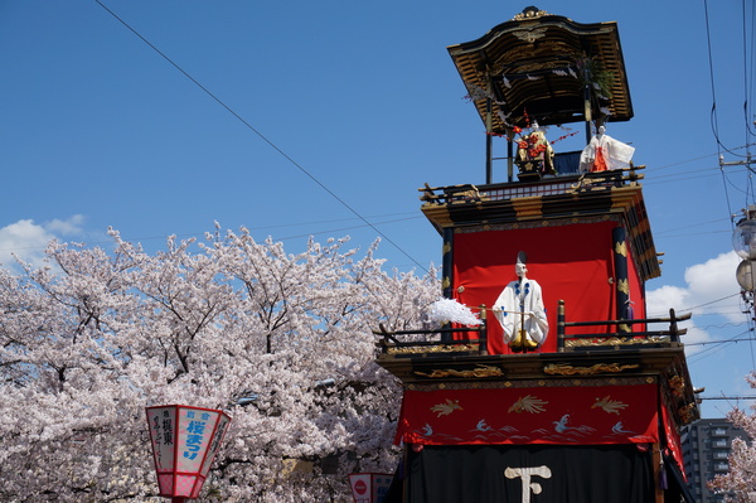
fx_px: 881
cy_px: 252
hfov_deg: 46.4
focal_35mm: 42
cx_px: 378
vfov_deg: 31.8
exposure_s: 1/250
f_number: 9
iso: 100
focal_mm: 28
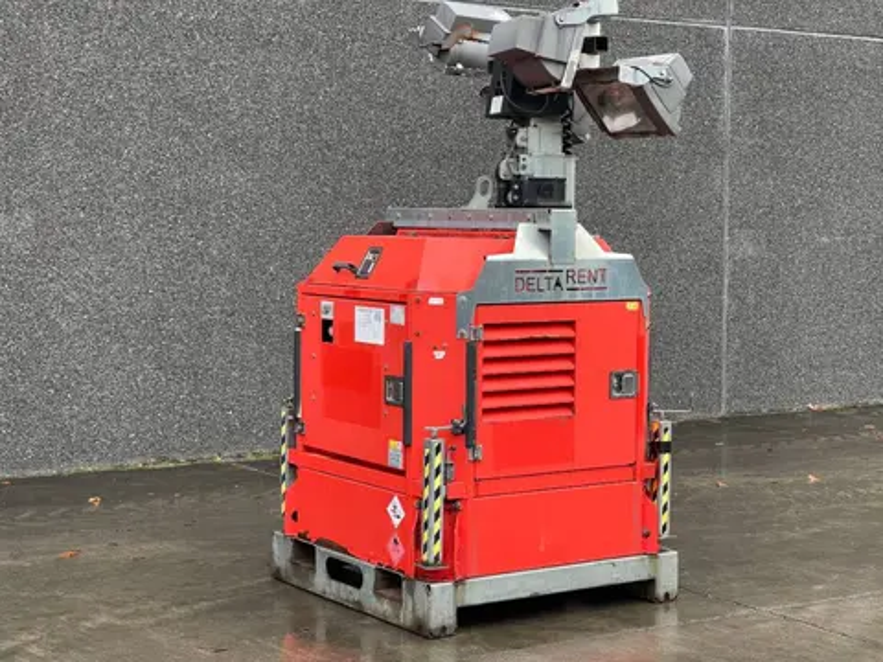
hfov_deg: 30.3
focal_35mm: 64
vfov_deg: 22.9
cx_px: 442
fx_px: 1633
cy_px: 331
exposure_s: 1/99
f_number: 2.2
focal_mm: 7.5
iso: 125
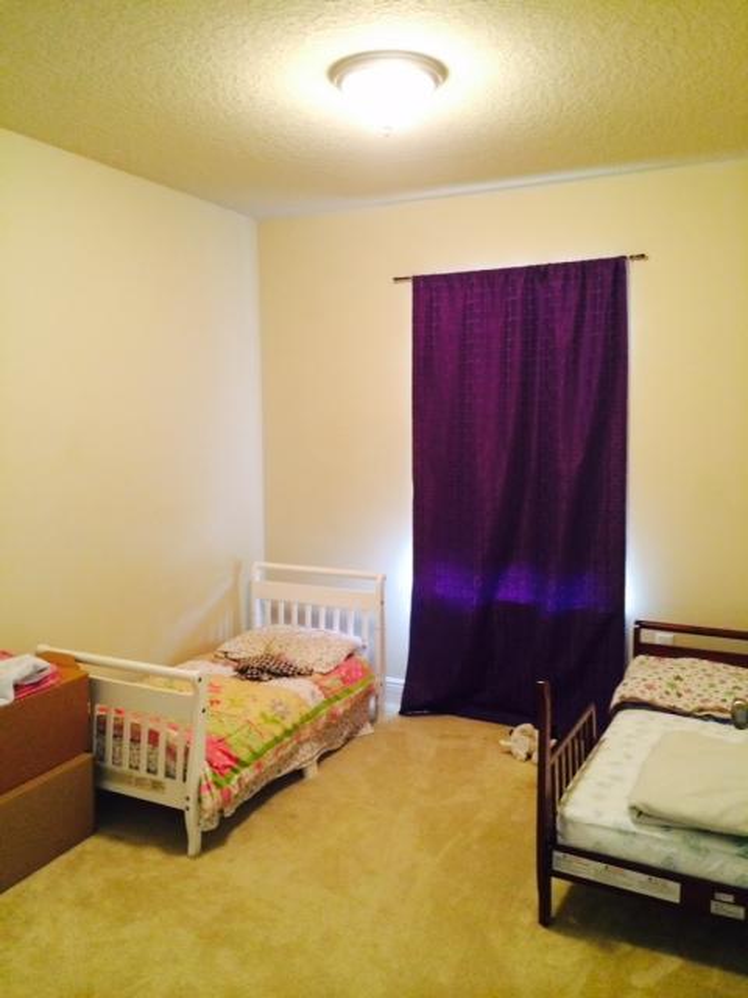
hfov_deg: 46.8
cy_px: 499
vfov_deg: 60.0
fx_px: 864
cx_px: 374
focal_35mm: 30
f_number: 2.2
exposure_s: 1/24
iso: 320
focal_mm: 4.12
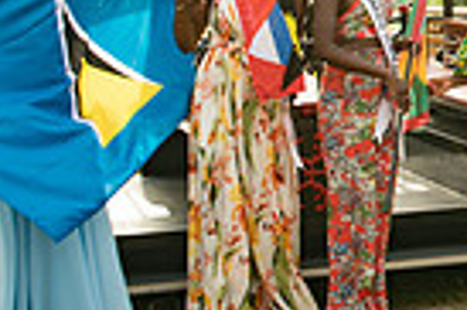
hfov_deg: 15.3
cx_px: 712
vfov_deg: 11.1
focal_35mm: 123
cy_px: 39
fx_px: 1594
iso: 80
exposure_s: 1/125
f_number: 6.3
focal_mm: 29
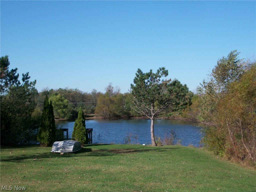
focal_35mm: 68
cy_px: 96
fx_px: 503
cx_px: 128
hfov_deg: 28.6
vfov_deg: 21.6
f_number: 4.5
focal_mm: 12.1
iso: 80
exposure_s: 1/640
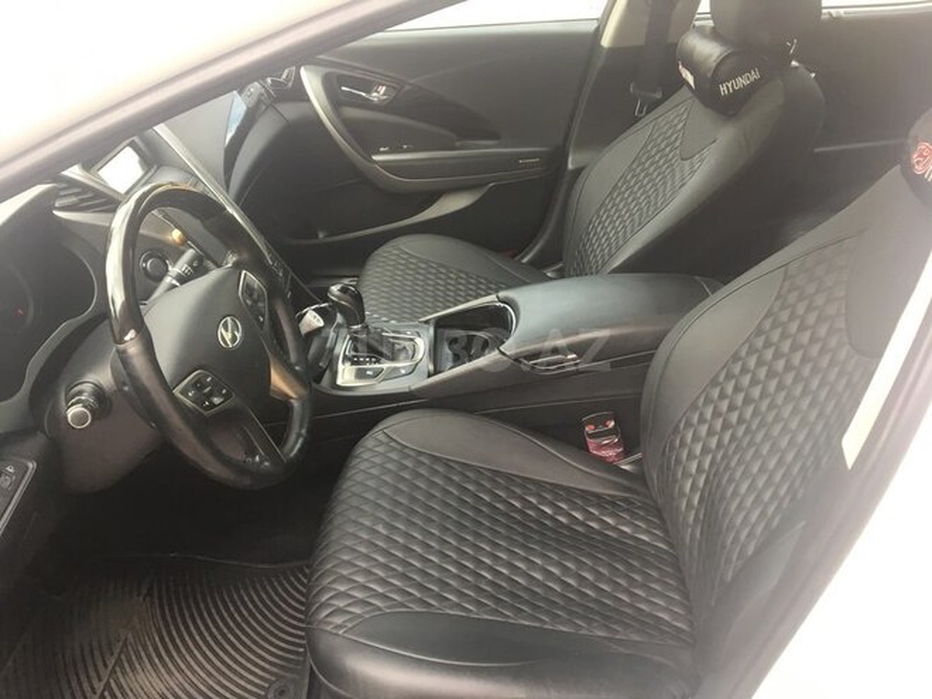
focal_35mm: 29
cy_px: 350
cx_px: 466
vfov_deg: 48.2
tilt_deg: -32.0
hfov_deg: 61.7
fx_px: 781
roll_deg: -6.3
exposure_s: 1/33
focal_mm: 4.15
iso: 25
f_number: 2.2
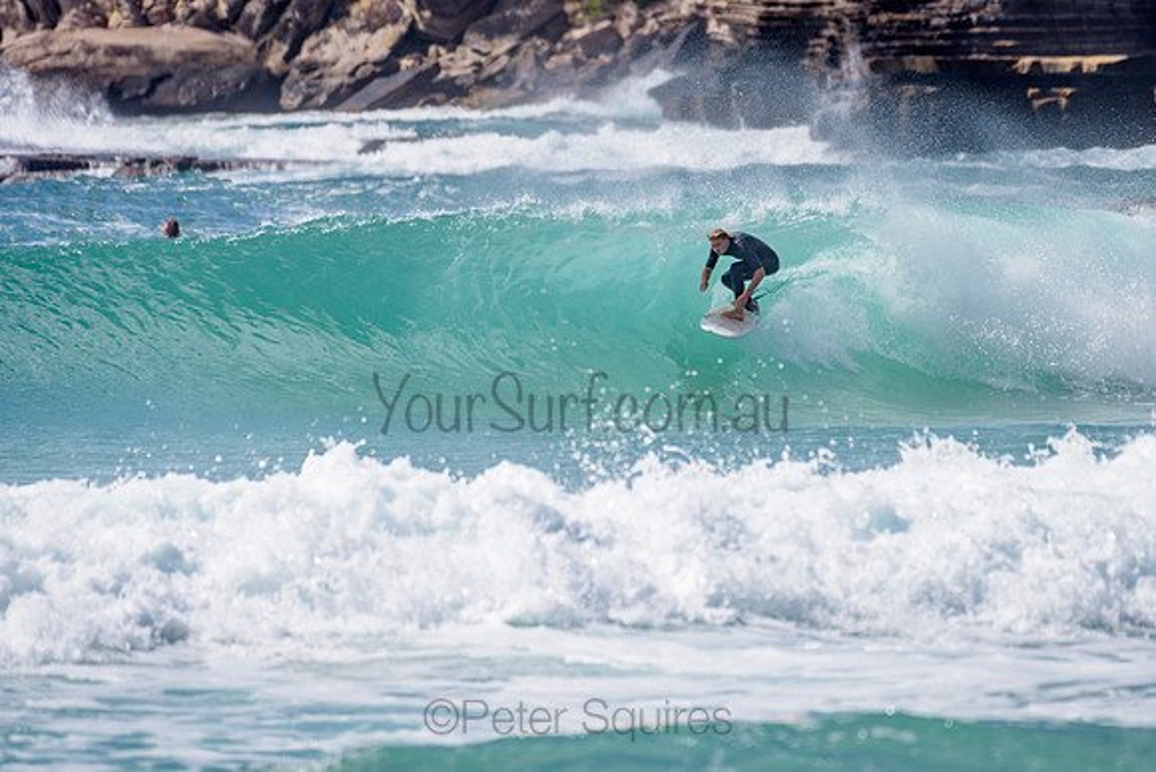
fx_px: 19691
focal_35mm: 613
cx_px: 703
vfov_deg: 2.2
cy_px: 299
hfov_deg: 3.4
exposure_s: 1/2000
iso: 90
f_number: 5.6
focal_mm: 500
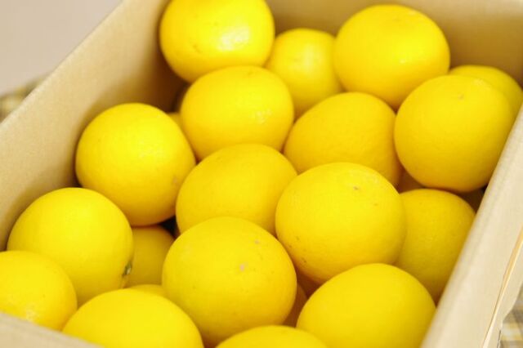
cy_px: 174
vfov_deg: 18.2
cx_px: 262
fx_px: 1089
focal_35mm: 75
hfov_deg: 27.0
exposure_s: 1/100
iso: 200
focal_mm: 50
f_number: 3.2
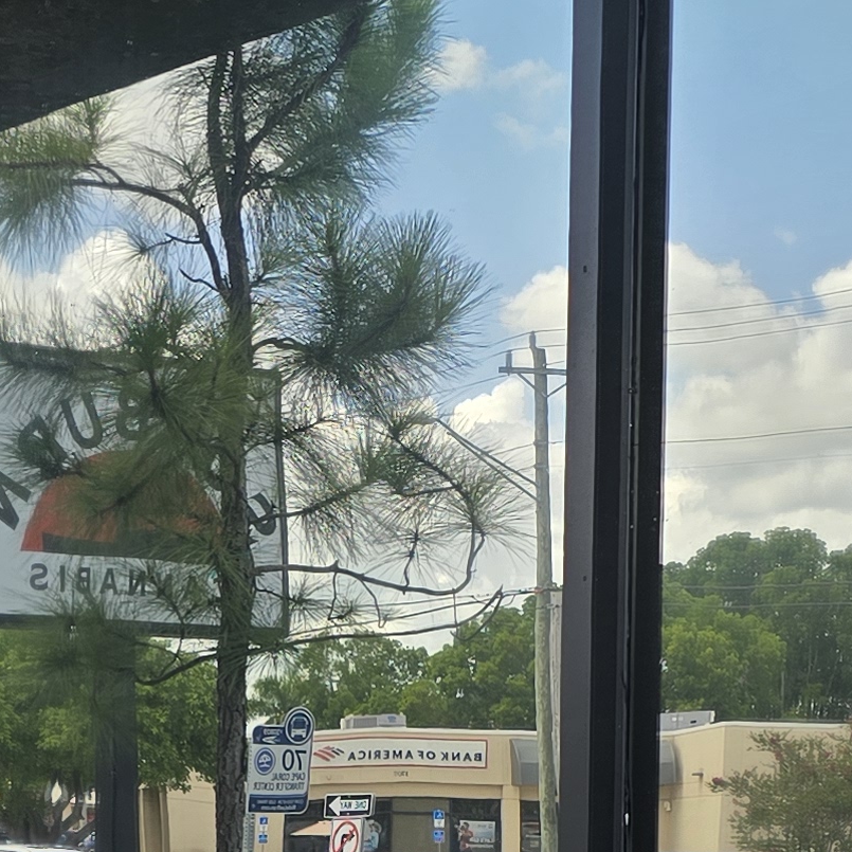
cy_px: 909
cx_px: -72
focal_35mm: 101
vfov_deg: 16.7
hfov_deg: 16.7
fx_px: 2812
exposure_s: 1/306
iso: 12
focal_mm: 6.3
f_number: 1.7
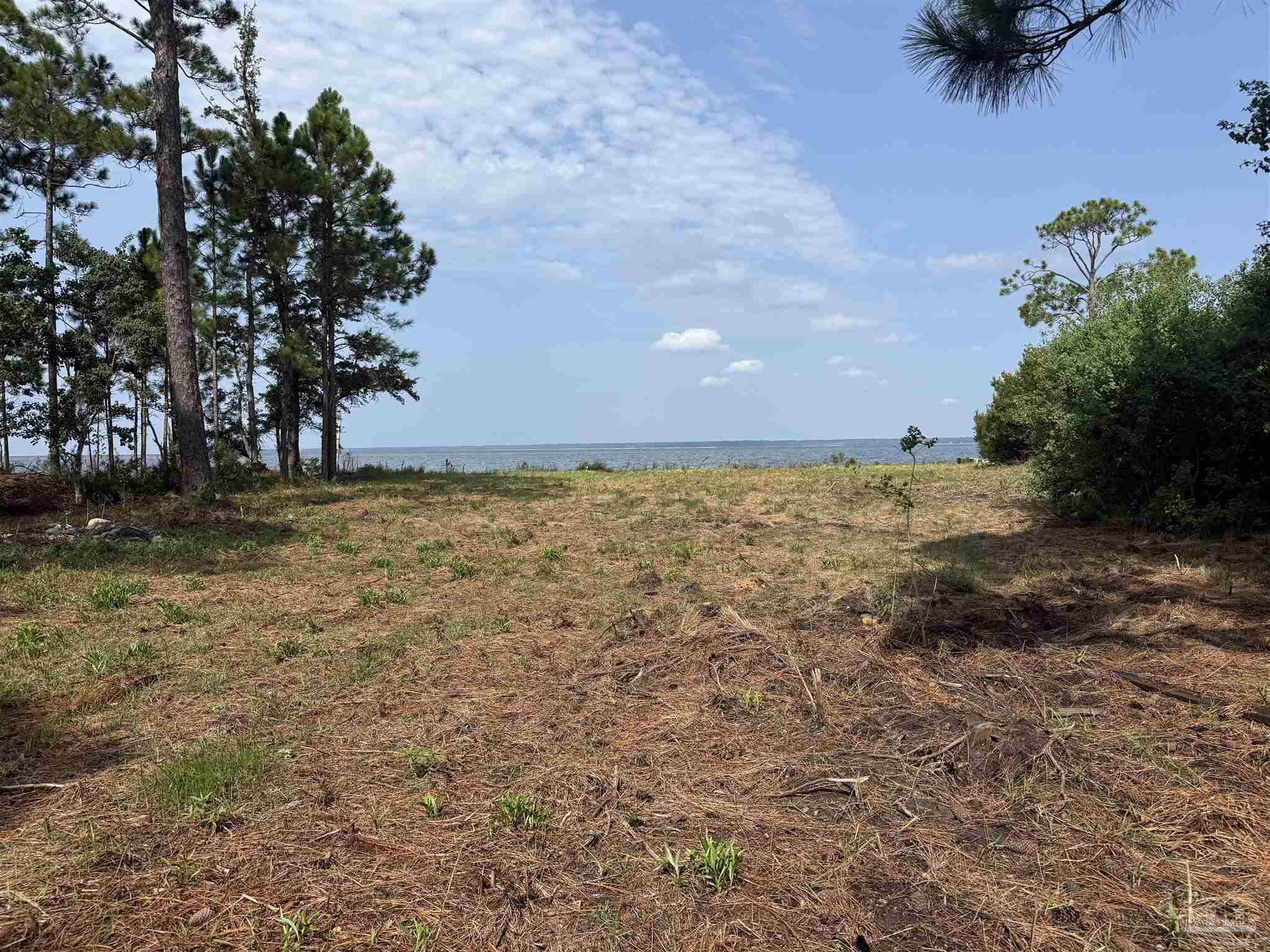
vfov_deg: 56.8
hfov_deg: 71.6
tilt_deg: -2.5
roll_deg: +1.2
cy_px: 476
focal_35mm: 24
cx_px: 635
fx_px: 881
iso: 80
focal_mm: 6.76
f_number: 1.78
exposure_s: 1/5714
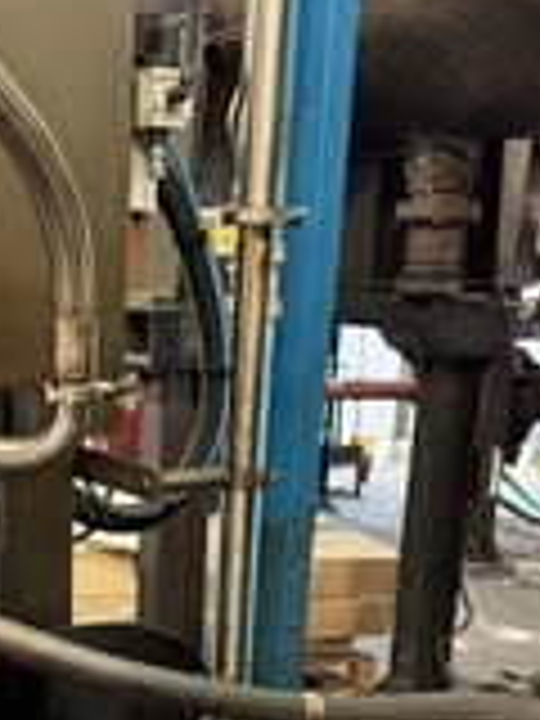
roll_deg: -0.3
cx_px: 63
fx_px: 1248
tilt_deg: -14.4
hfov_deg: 23.8
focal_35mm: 60
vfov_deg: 31.3
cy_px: 590
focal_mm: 6.76
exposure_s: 1/50
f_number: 1.78
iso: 320
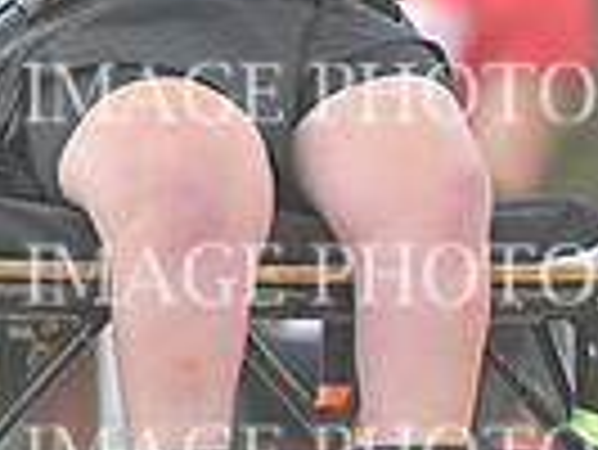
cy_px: 2
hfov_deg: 1.2
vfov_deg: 0.9
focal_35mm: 1675
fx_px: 28962
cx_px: 288
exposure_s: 1/2000
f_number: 3.2
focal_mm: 400
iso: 500
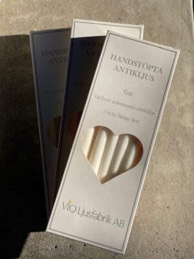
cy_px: 130
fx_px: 389
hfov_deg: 28.0
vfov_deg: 36.8
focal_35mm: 52
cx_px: 97
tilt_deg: -79.7
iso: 25
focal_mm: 6
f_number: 2
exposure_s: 1/1332
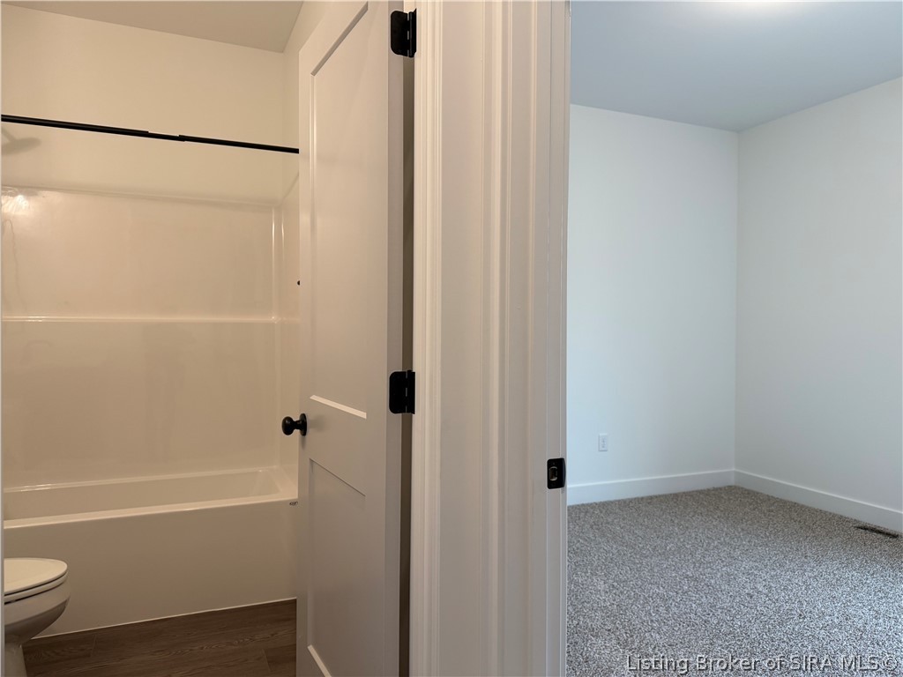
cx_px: 452
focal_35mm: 24
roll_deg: -0.6
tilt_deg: -1.5
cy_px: 338
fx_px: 626
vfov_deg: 56.8
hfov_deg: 71.6
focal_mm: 6.76
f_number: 1.78
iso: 160
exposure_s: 1/120
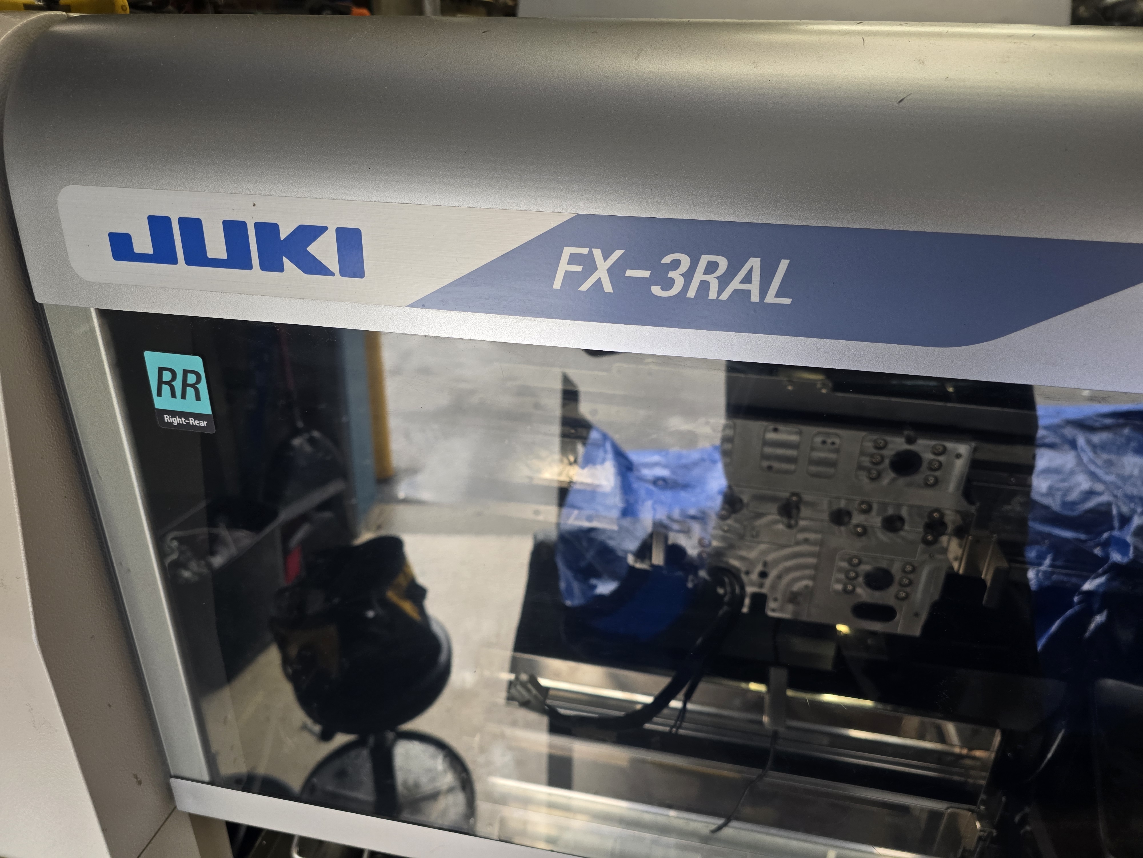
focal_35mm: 23
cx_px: 572
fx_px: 759
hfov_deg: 73.9
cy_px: 429
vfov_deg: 58.9
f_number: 1.7
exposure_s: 1/120
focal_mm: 6.3
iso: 125
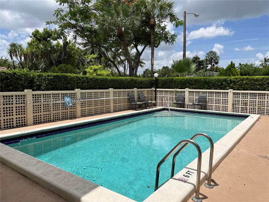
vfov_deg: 53.1
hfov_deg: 67.3
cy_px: 101
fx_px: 202
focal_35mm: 26
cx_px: 134
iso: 50
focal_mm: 5.1
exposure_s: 1/5848
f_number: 1.6
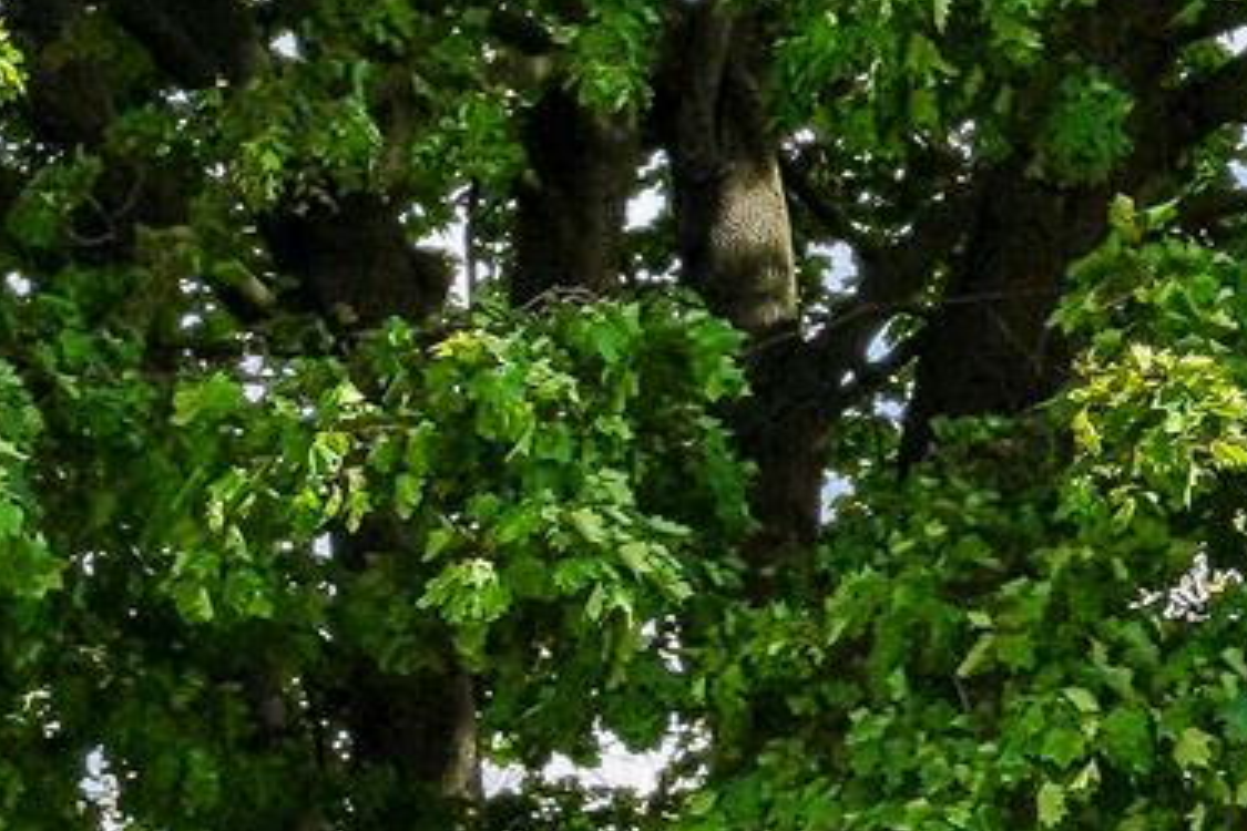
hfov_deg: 7.6
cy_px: 2031
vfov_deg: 5.7
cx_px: -2710
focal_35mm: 232
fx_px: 8036
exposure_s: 1/320
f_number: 8
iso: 100
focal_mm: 29
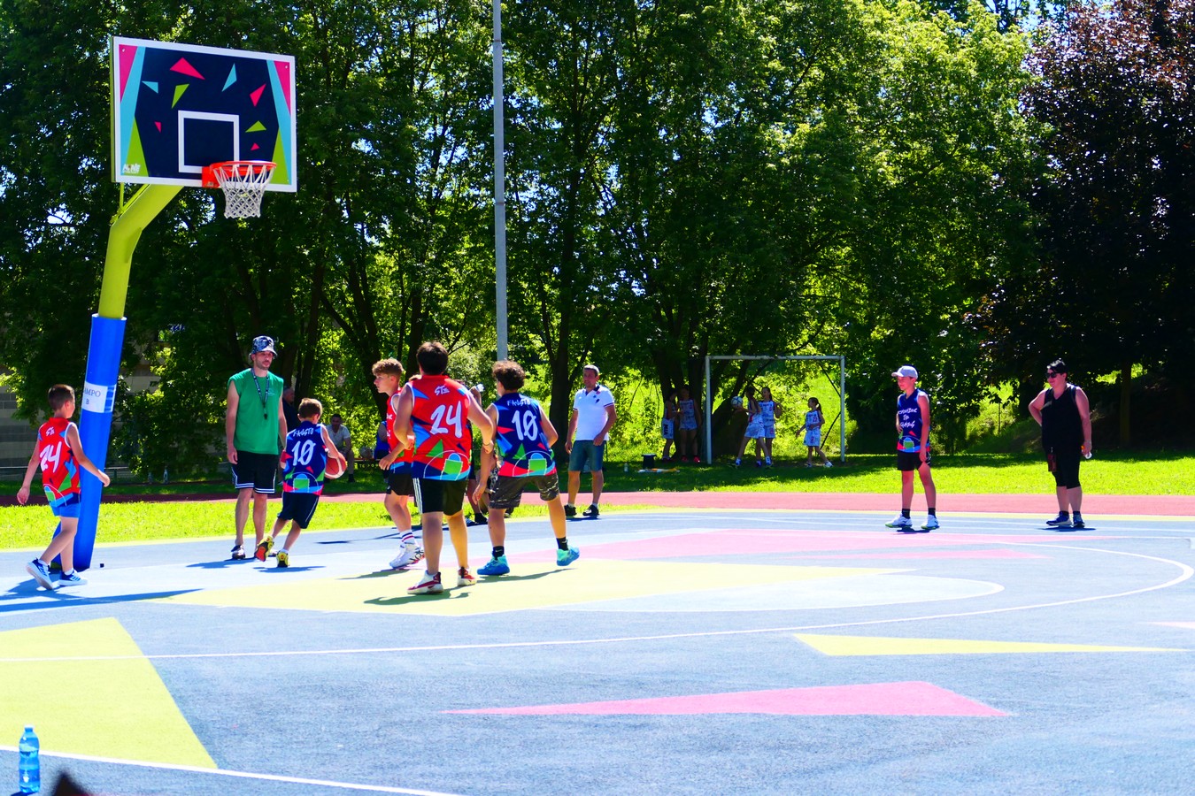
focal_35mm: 80
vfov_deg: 17.1
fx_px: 2655
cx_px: 598
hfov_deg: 25.4
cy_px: 398
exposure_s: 1/2000
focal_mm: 29.24
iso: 400
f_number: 3.7
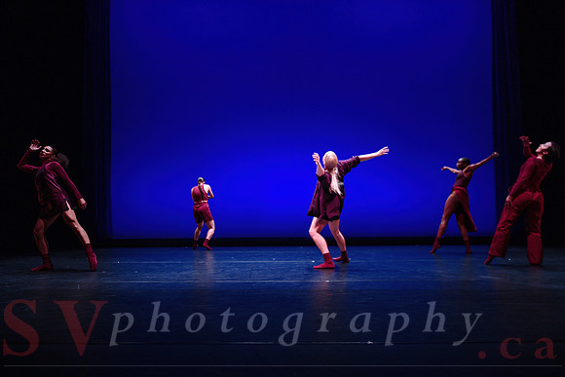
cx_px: 276
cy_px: 195
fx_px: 405
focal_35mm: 26
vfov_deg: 50.0
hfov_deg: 69.8
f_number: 2.8
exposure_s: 1/250
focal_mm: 24
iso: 2500
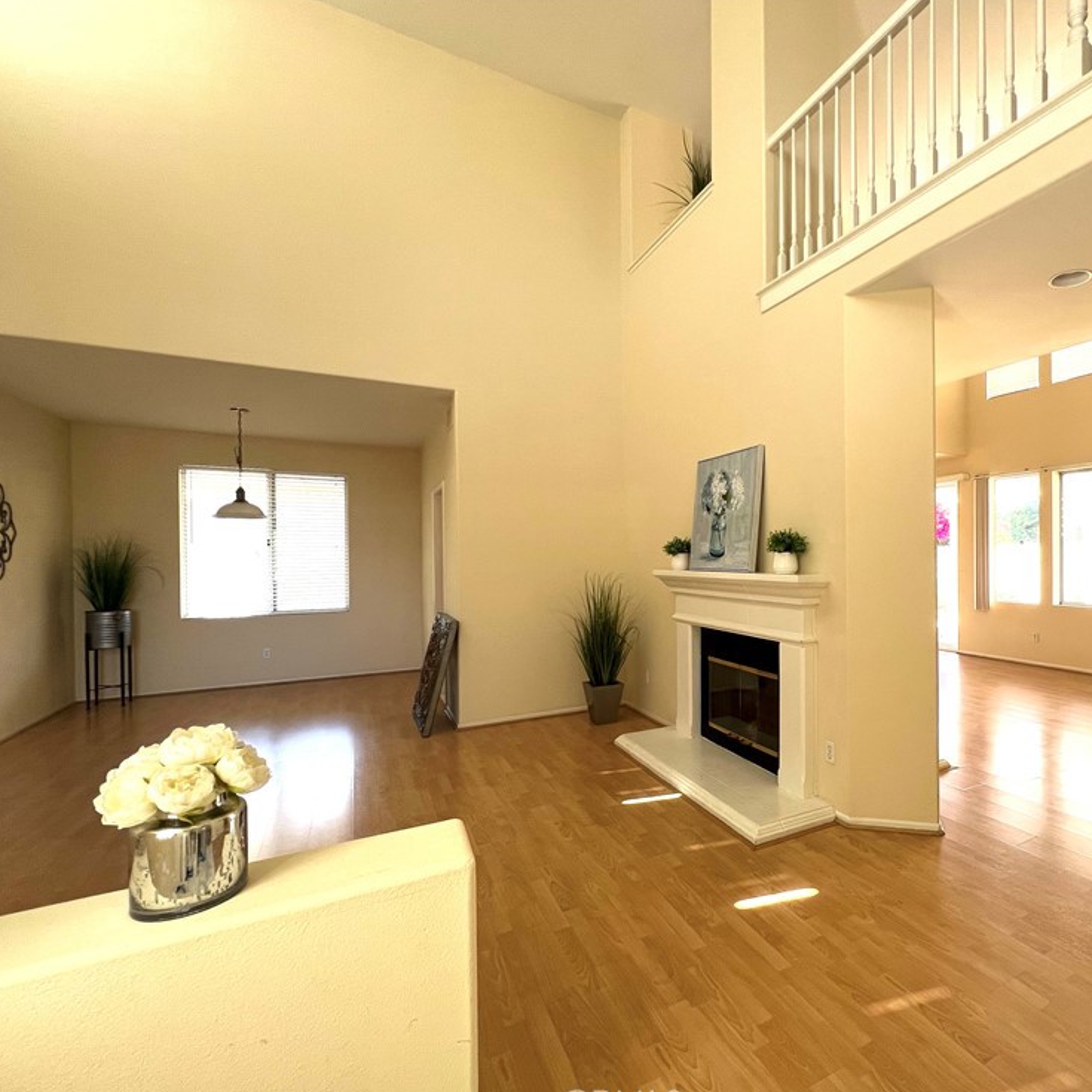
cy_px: 554
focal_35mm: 16
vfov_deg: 87.4
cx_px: 738
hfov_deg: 84.0
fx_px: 571
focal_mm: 1.57
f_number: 1.8
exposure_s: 1/99
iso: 80
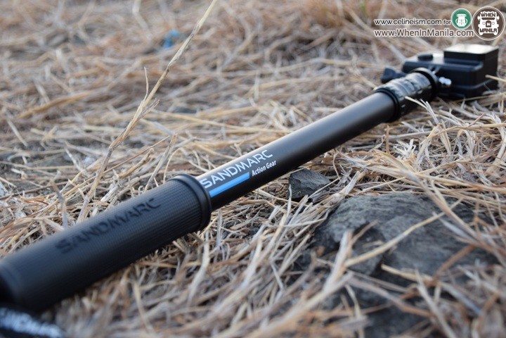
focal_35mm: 60
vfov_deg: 22.6
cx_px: 253
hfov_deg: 33.4
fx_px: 843
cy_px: 169
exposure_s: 1/60
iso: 200
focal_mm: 40
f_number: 4.5
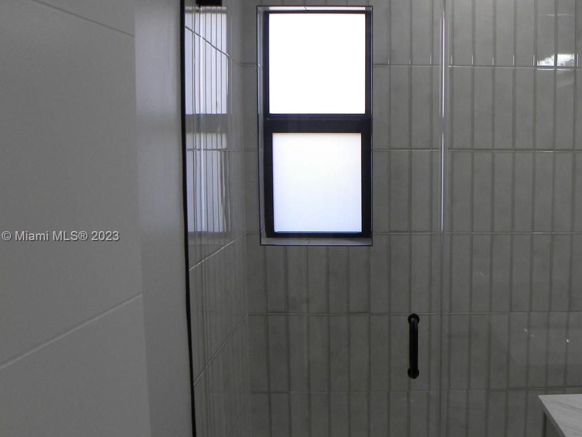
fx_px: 706
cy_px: 237
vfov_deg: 34.3
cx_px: 402
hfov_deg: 44.0
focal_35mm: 42
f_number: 2.8
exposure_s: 1/69
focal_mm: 4.6
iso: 116
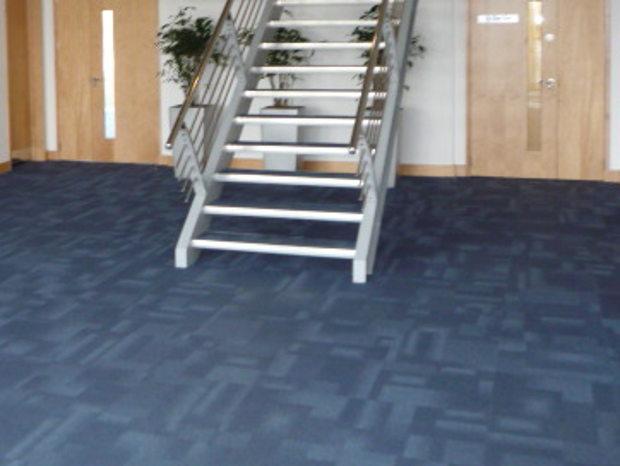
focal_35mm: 53
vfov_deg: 26.9
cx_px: 164
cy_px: 81
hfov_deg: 35.4
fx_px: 950
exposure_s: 1/30
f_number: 3.3
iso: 200
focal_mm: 5.2
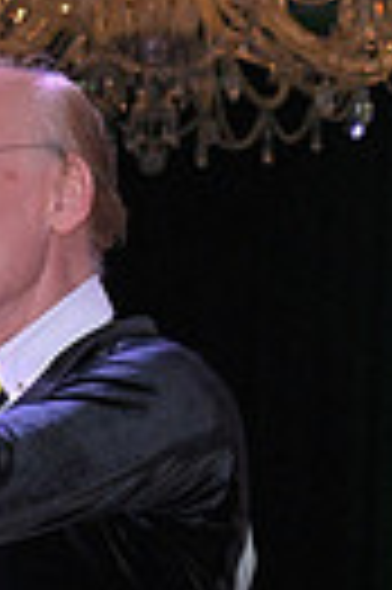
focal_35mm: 311
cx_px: -187
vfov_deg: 6.5
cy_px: 1000
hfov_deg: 4.4
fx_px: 5093
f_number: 10
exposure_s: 1/320
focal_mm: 70
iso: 4000
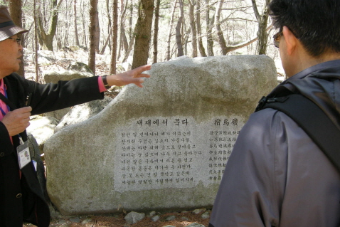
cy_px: 121
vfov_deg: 28.7
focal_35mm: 47
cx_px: 181
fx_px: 444
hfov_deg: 41.9
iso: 64
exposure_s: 1/69
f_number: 2.7
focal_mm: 7.5
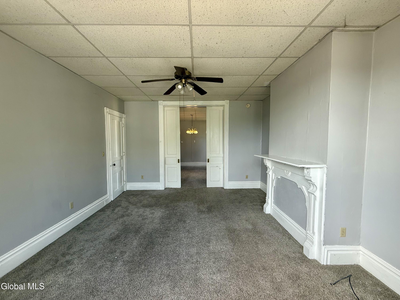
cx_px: 200
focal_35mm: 14
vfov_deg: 85.7
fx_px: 162
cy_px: 150
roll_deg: +0.2
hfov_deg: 102.1
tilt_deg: -2.5
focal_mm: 2.22
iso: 100
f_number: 2.2
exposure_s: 1/99
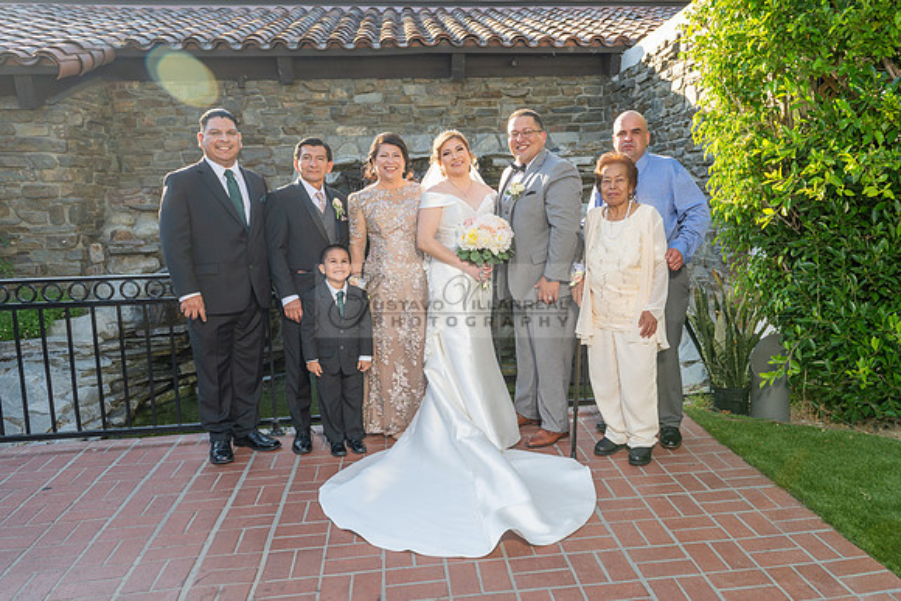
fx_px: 722
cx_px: 510
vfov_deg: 45.2
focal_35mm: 29
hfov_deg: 63.7
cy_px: 314
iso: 100
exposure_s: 1/250
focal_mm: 24
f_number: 4
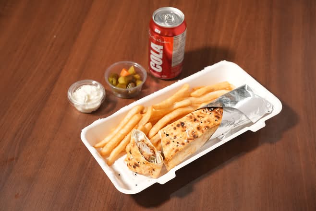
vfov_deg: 27.0
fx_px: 439
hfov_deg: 39.6
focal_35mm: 50
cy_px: 106
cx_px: 158
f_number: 4.5
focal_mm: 50
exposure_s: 1/30
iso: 500
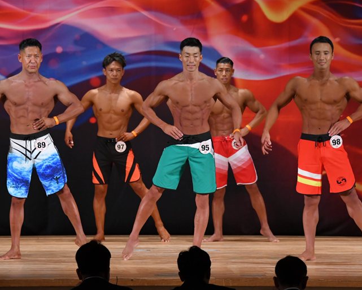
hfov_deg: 8.4
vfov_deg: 6.8
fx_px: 2454
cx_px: 147
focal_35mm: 229
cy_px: 145
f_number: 5.6
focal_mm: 135
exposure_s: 1/400
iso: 3200
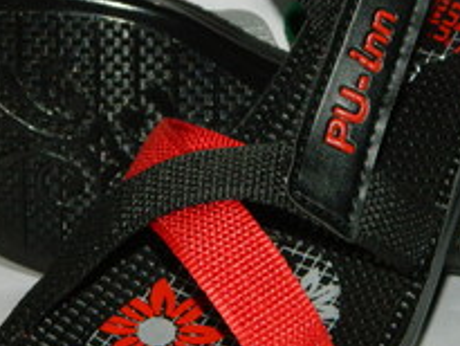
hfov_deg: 11.6
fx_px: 2274
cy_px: 172
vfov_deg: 8.7
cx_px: 224
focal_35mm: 171
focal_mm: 12.6
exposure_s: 1/50
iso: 200
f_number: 4
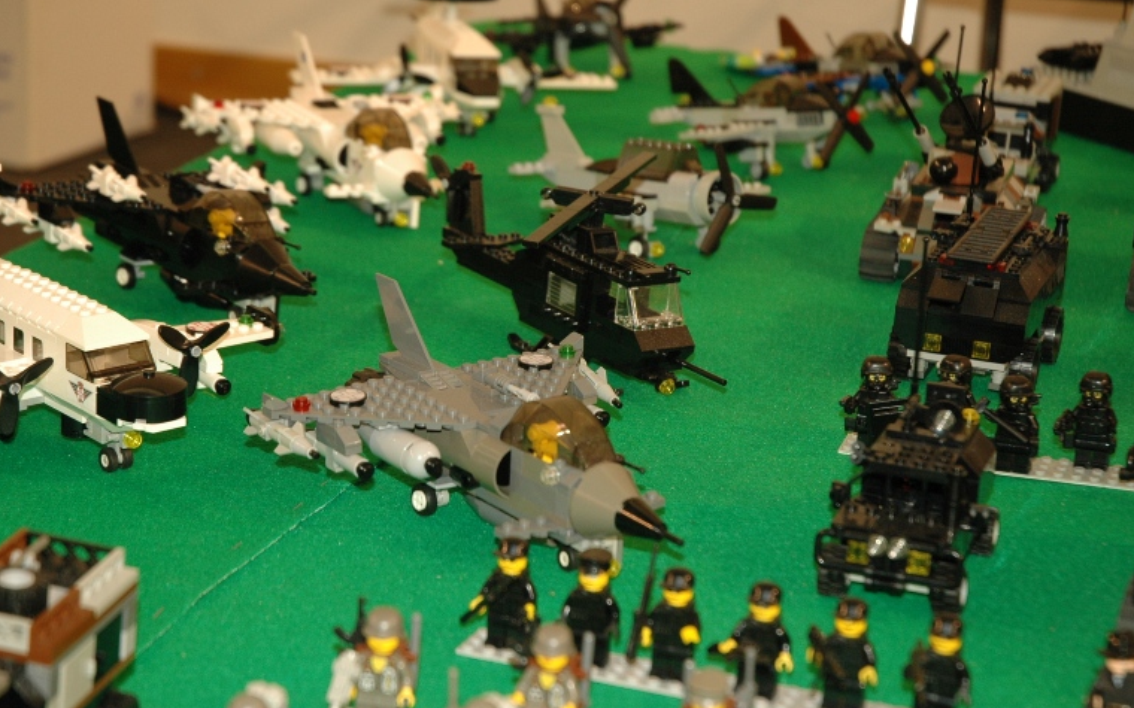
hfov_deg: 23.0
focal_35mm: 90
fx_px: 2781
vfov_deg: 14.5
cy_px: 324
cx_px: 570
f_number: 4.5
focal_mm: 56
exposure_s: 1/60
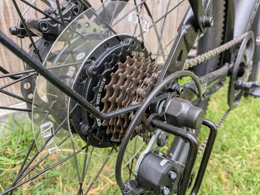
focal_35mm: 24
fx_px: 180
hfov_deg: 71.6
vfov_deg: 56.8
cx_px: 130
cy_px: 98
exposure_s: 1/135
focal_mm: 4.53
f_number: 1.7
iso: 27
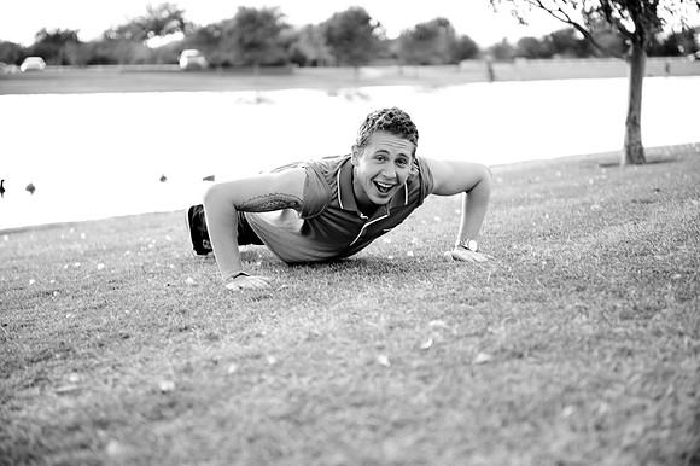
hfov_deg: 28.9
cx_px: 350
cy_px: 233
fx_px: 1360
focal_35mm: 70
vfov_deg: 19.4
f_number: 2.8
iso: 200
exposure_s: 1/200
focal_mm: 70
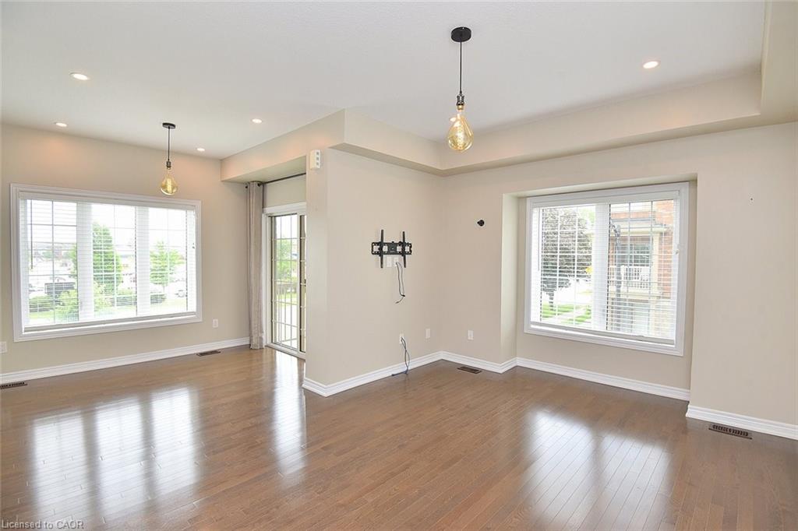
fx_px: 355
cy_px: 266
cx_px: 399
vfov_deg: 73.7
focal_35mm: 16
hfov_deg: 96.8
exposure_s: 1/160
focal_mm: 16
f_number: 6.3
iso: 500
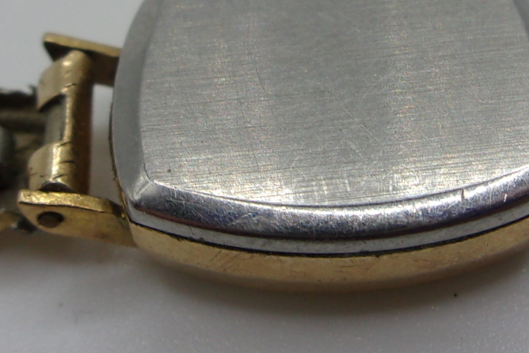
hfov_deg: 26.6
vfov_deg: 17.8
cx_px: 300
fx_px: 1117
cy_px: 84
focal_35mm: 76
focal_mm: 5.1
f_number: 3.9
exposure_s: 1/50
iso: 80
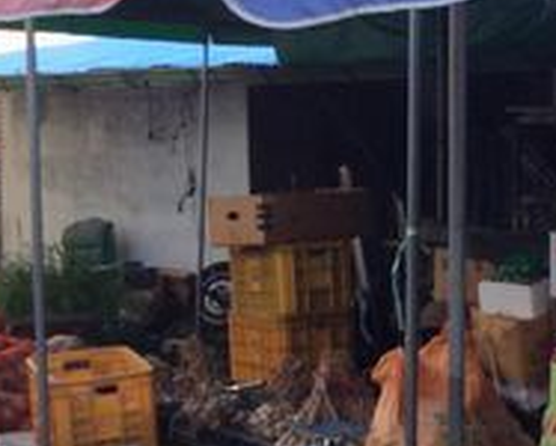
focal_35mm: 120
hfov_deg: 15.9
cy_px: 250
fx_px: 1977
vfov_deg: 12.9
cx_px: 474
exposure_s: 1/174
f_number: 2.4
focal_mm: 3.3
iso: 32
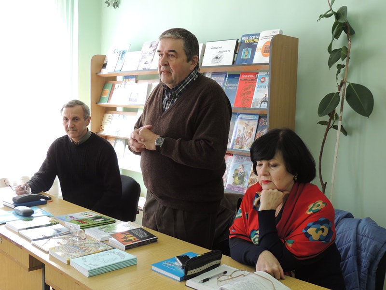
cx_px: 193
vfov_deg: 36.0
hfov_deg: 46.8
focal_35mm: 40
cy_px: 145
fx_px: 446
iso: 125
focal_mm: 7.1
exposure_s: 1/50
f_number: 3.3
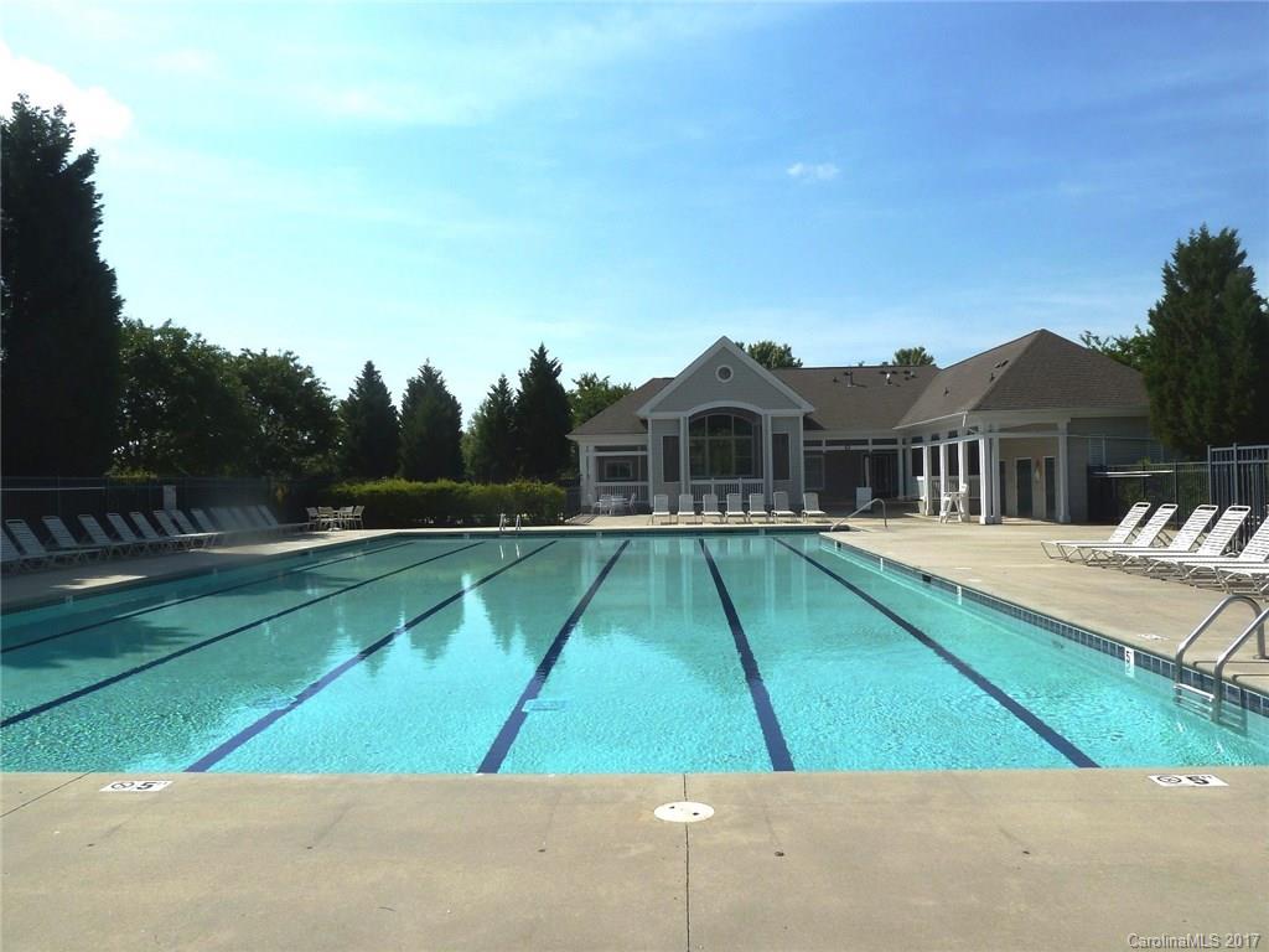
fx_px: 916
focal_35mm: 25
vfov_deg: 54.9
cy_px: 476
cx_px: 634
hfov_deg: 69.4
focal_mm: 4.1
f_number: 5.6
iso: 80
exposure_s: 1/500
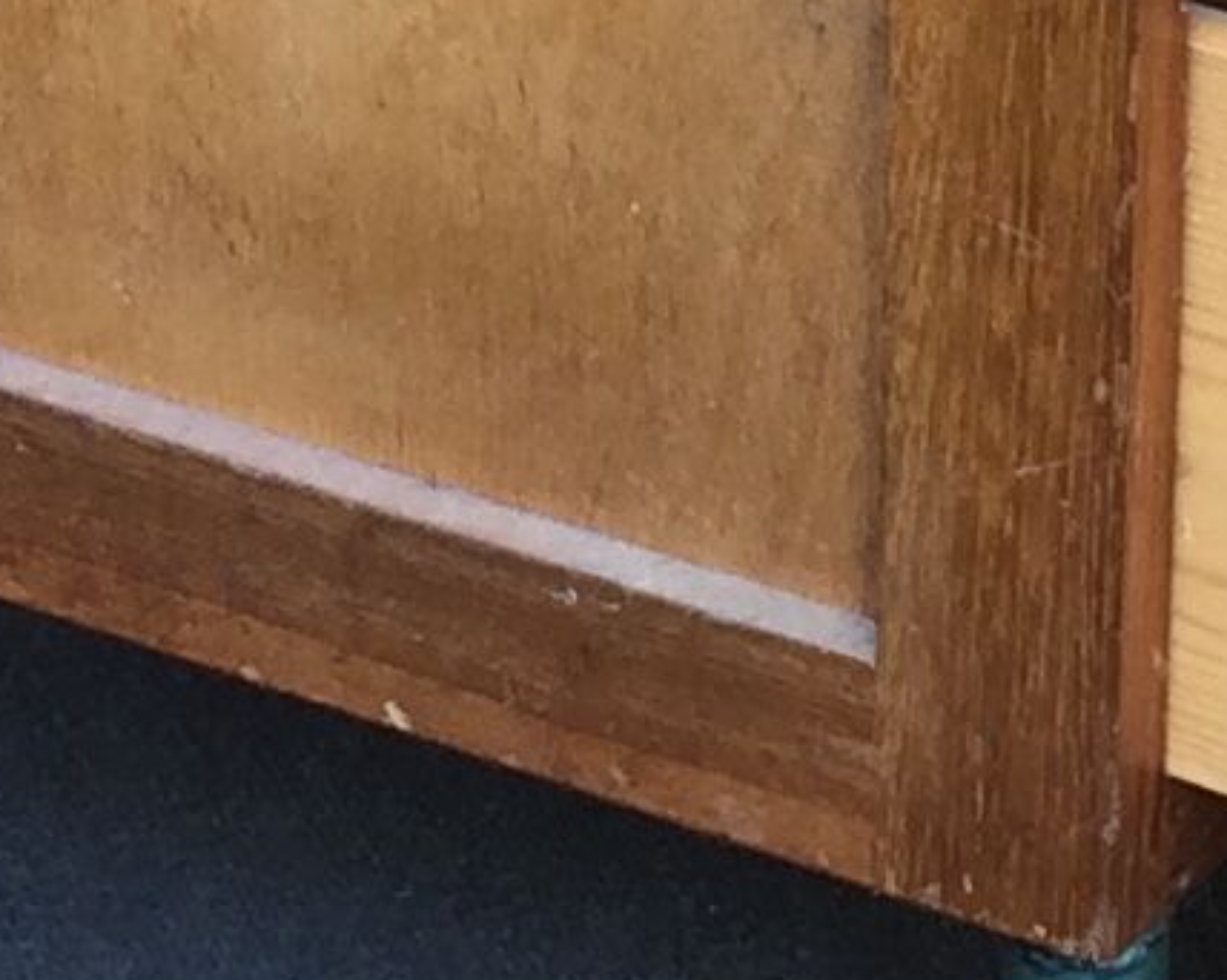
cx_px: 645
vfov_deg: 7.0
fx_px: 7840
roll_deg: -1.3
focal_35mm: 216
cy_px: -745
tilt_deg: -20.2
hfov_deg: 8.9
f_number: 2.2
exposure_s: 1/134
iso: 32
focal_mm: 4.15
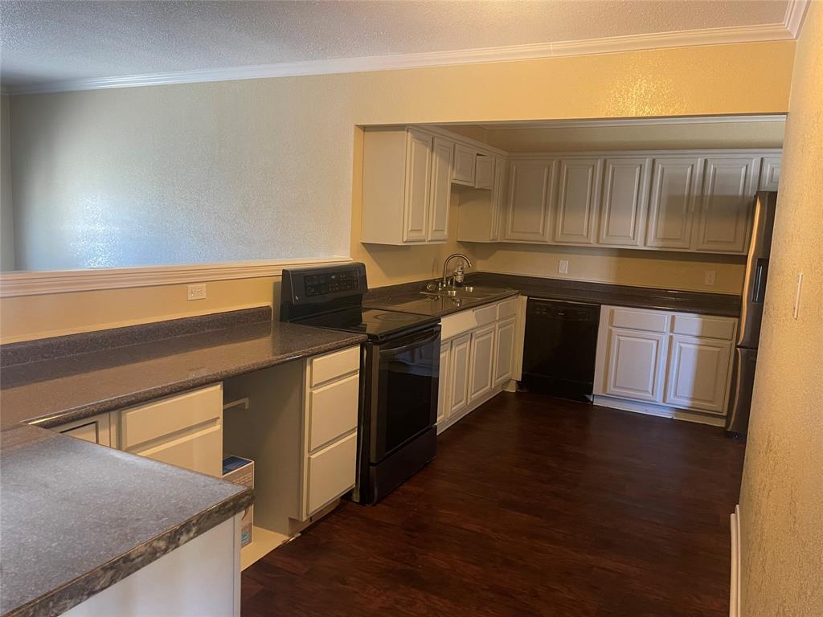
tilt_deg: -8.7
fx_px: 594
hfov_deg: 69.4
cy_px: 308
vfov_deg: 54.9
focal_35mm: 25
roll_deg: -3.2
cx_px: 412
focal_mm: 5.1
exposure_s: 1/60
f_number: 1.6
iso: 500
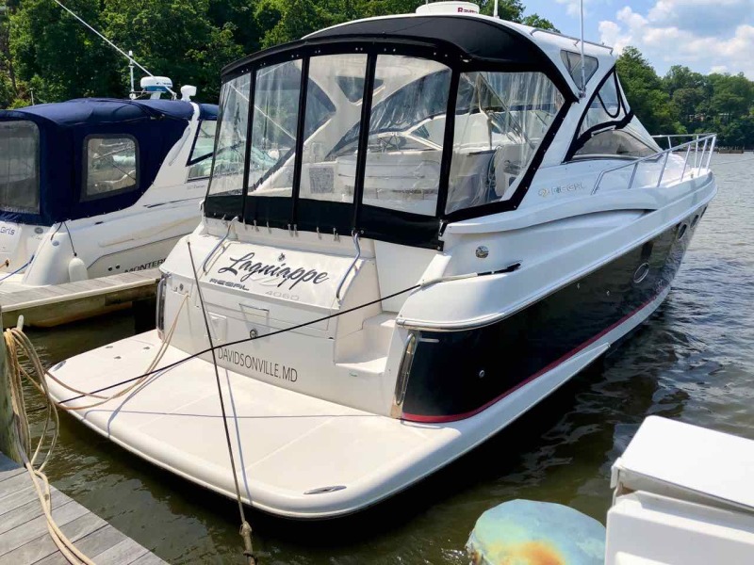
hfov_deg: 63.4
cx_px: 377
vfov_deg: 49.7
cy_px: 282
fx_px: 610
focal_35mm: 28
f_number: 1.8
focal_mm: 3.99
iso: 20
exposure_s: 1/4000
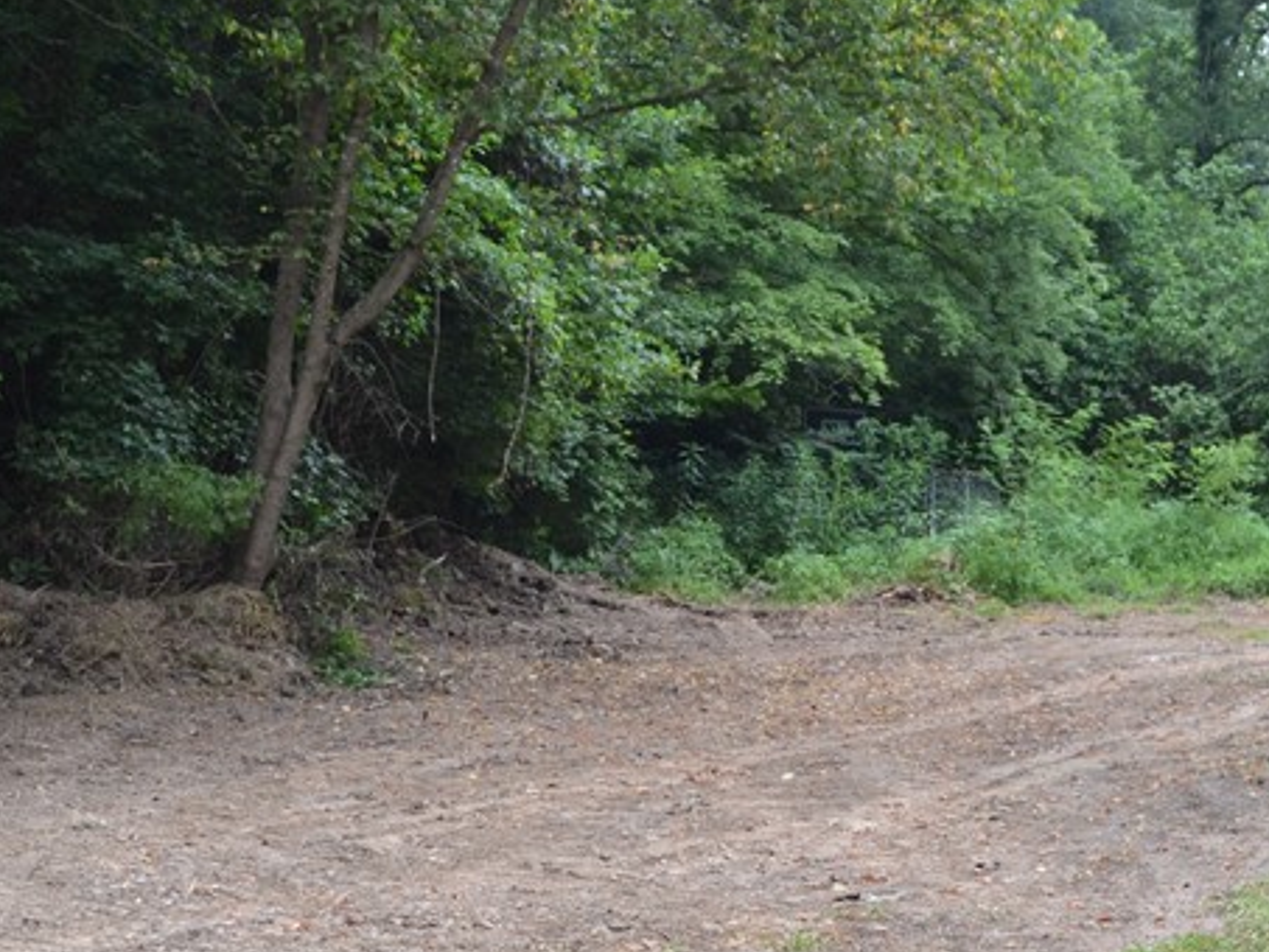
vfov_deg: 19.4
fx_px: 2787
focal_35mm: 76
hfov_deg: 25.6
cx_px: 524
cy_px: 554
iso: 400
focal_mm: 22
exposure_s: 1/100
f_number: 5
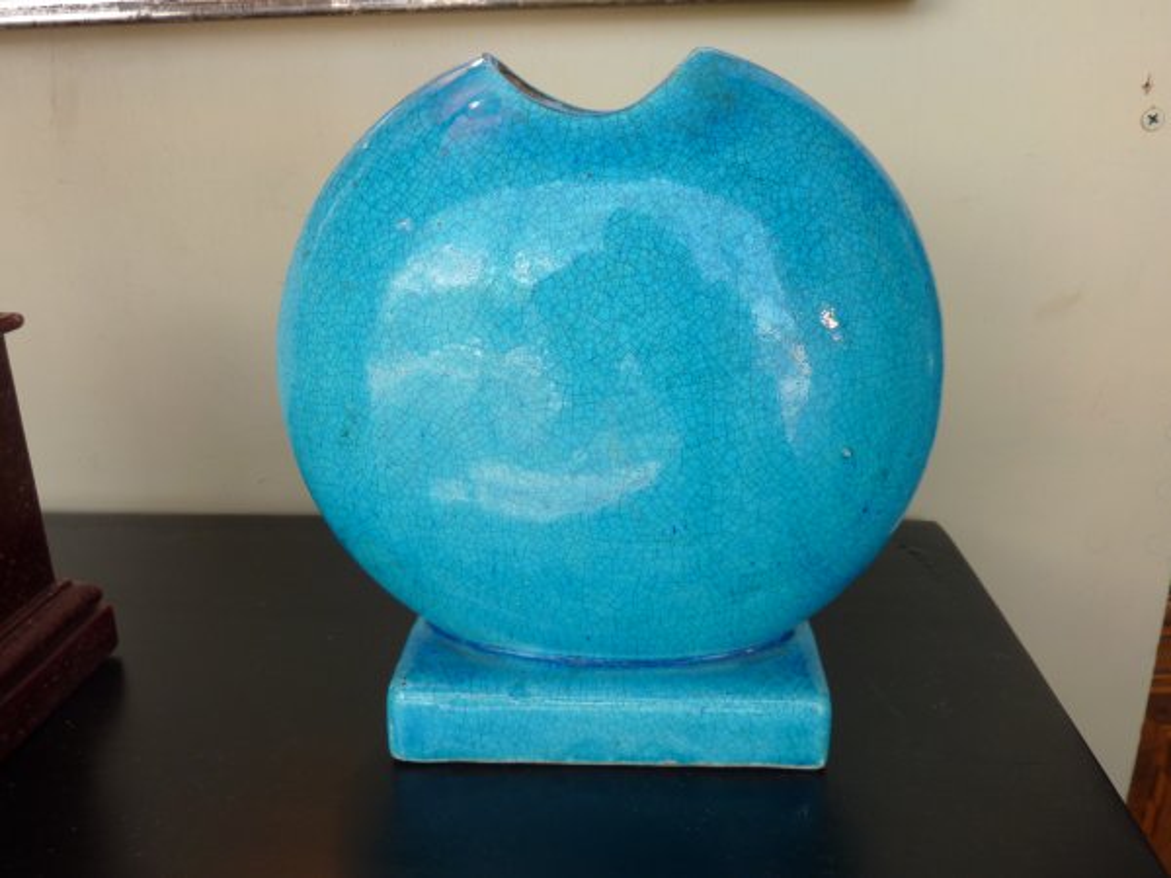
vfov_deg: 48.2
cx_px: 586
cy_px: 439
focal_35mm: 29
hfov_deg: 61.7
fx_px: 981
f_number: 3.4
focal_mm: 4.7
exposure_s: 1/40
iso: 80
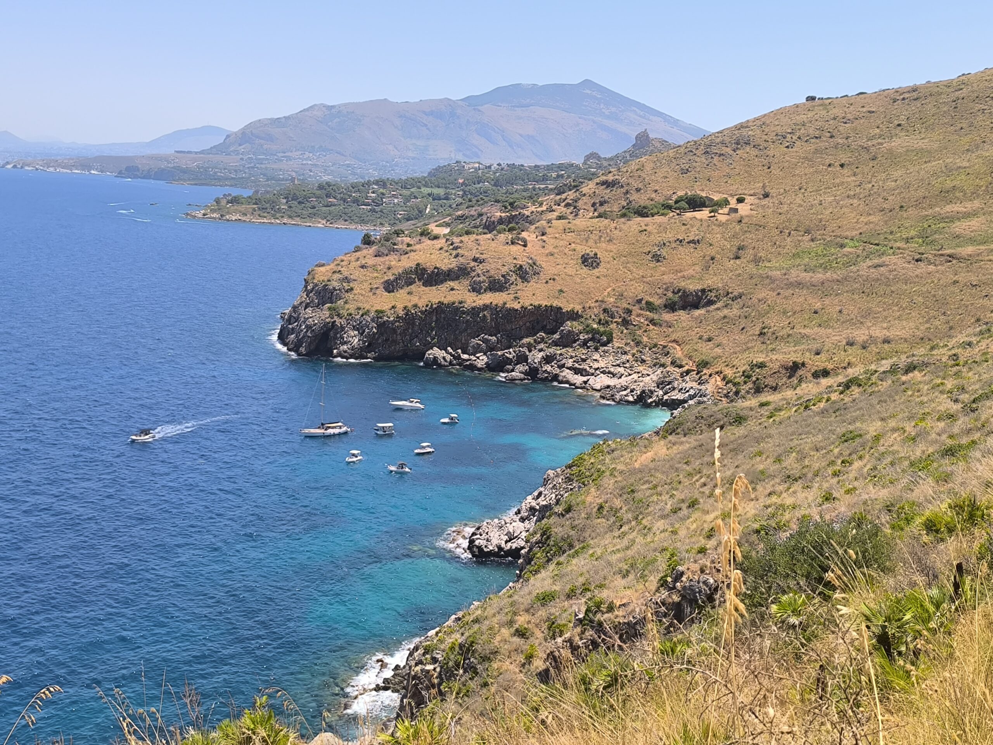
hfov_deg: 50.1
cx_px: 496
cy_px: 372
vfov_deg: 38.7
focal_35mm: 37
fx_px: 1061
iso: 50
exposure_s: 1/751
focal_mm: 6.14
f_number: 1.65
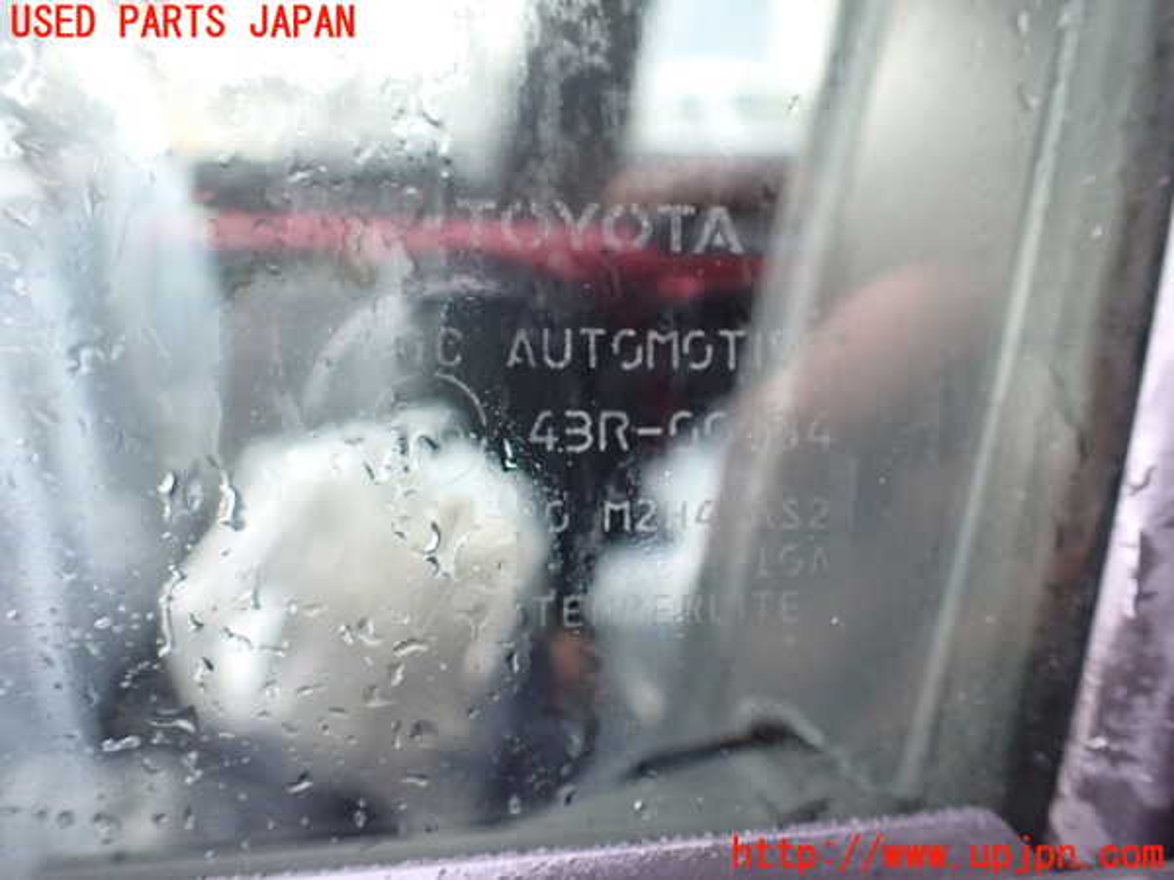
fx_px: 1017
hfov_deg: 60.0
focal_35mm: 30
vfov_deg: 46.8
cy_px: 440
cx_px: 587
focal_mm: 5.4
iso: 800
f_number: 2.3
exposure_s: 1/80
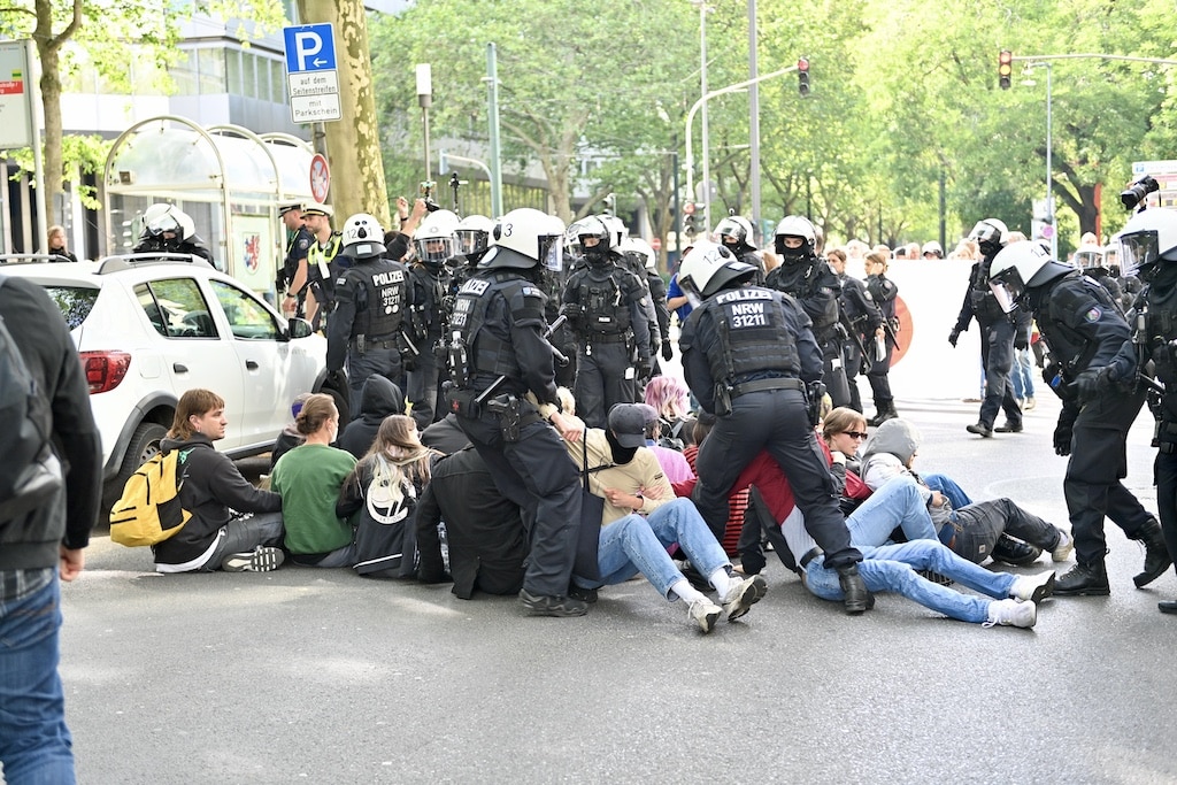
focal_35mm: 56
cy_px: 392
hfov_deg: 35.6
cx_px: 588
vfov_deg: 24.2
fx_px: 1831
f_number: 2.8
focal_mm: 56
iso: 200
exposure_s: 1/160
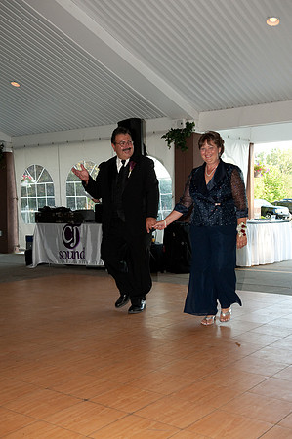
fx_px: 537
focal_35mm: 44
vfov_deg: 44.5
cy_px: 220
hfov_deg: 30.4
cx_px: 146
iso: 1250
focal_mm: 44
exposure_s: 1/320
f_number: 5.6
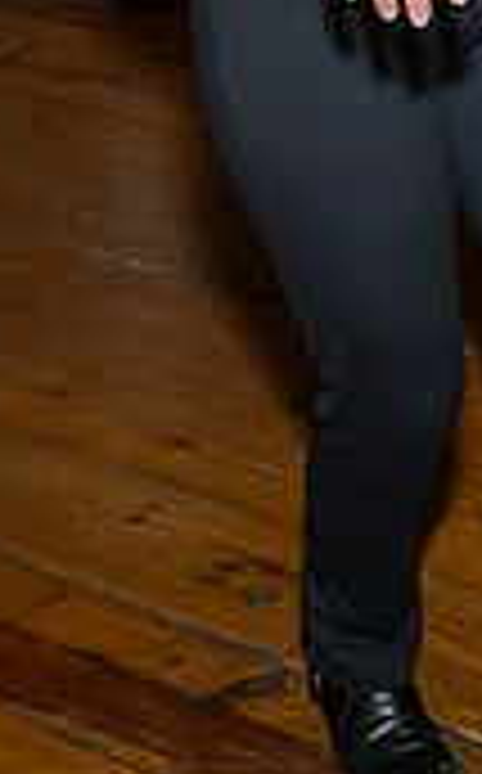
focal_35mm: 130
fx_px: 2741
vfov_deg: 15.2
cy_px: -305
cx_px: 277
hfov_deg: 10.0
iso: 640
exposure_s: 1/250
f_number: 7.1
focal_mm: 19
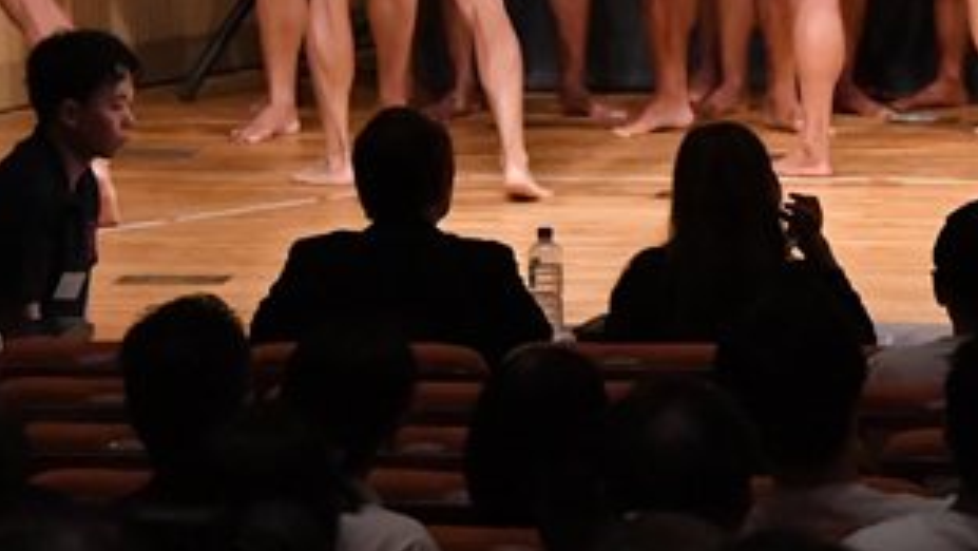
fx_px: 9416
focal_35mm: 363
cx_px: 793
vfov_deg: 3.3
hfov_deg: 5.9
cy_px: -228
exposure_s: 1/400
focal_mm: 92
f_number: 5.6
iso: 9000
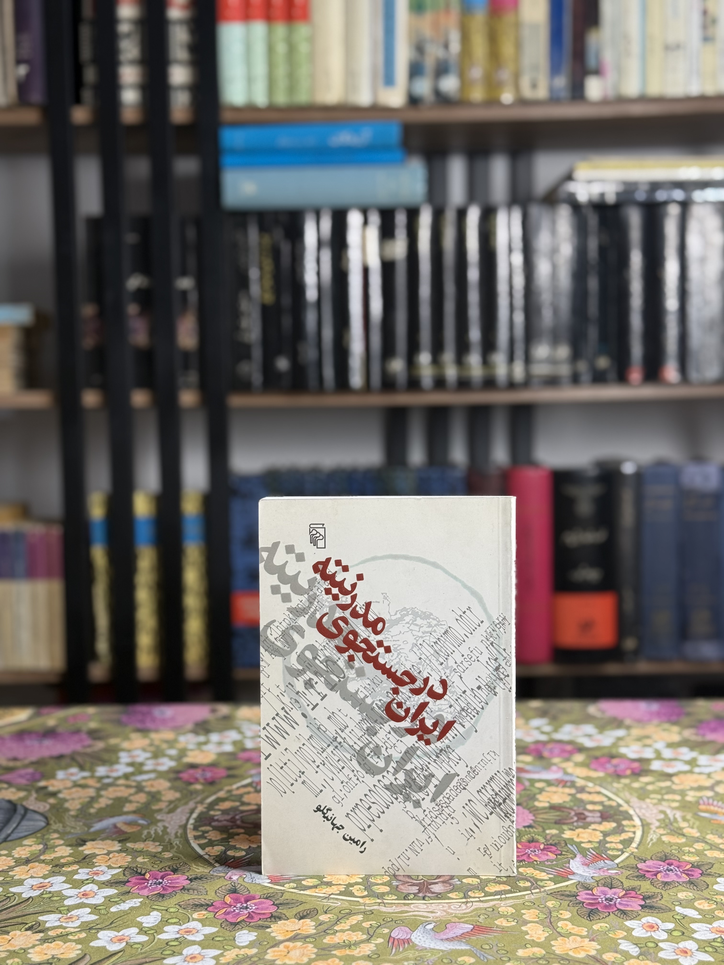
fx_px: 1339
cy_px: 482
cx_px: 362
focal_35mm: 48
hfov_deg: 30.3
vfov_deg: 39.7
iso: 50
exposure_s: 1/100
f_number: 1.78
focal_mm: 6.76
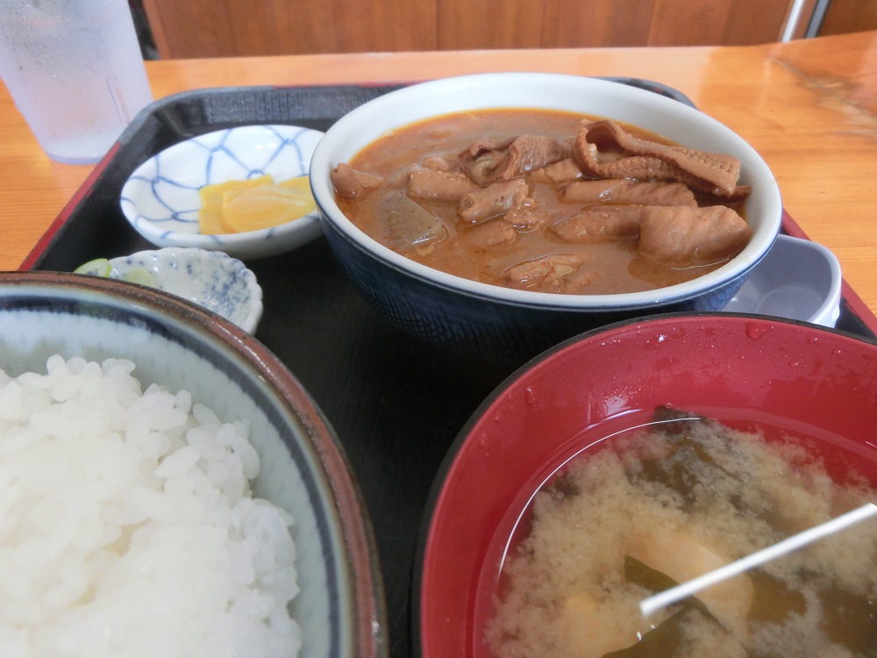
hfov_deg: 71.6
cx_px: 438
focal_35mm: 24
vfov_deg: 56.8
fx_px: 608
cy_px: 329
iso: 200
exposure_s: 1/125
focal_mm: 4.24
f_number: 3
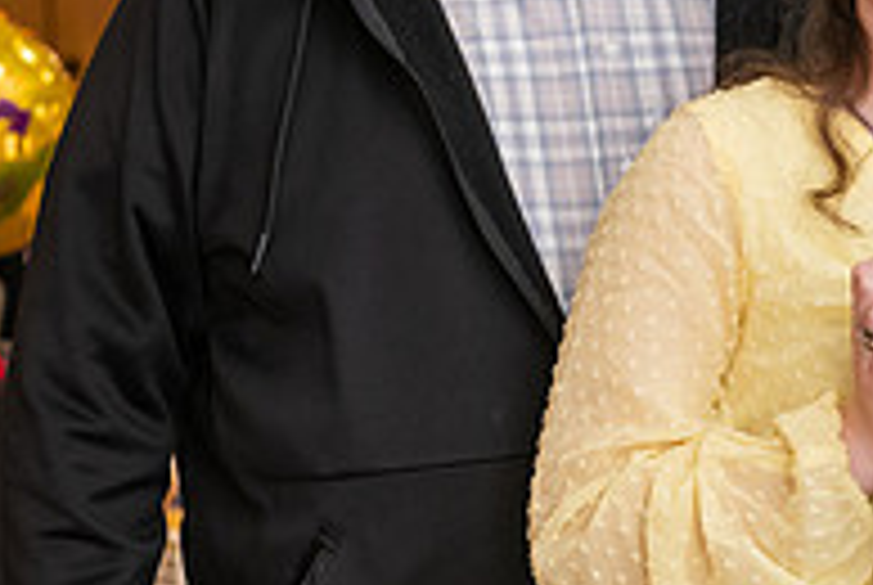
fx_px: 4056
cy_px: 205
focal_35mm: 167
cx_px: 932
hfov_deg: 12.1
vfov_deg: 8.2
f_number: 4
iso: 1600
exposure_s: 1/125
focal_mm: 56
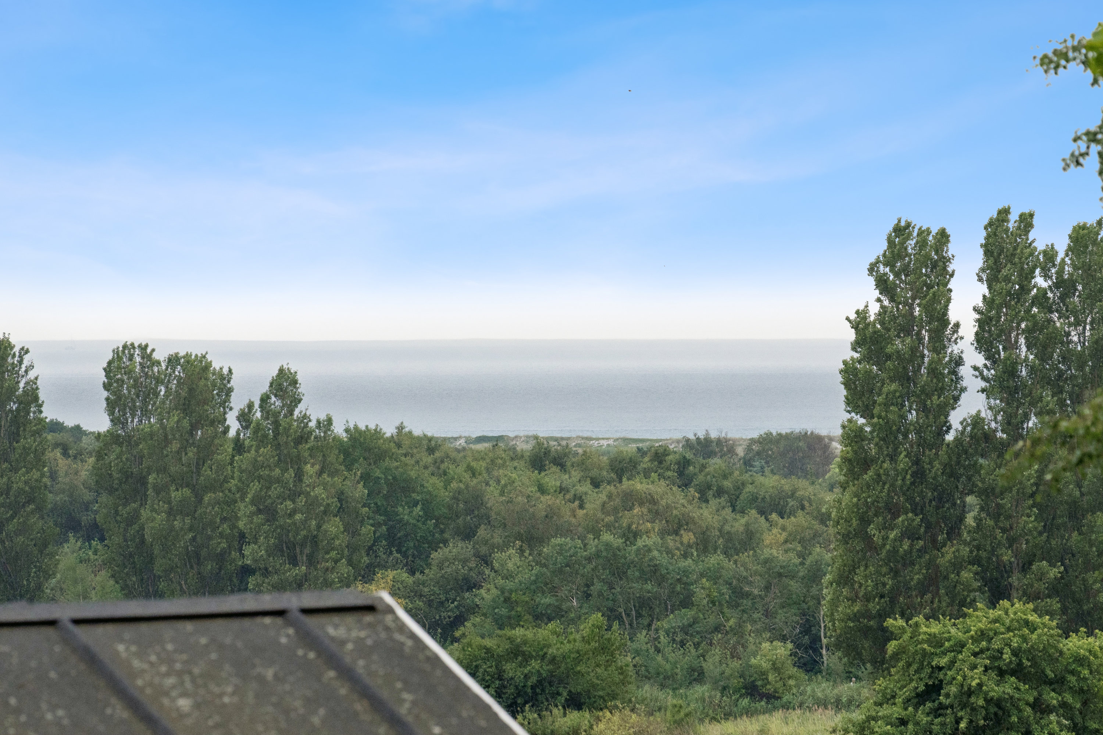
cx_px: 552
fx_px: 6893
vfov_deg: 6.1
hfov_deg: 9.1
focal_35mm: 225
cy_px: 368
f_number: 6.3
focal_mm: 150
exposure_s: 1/1600
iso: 1000
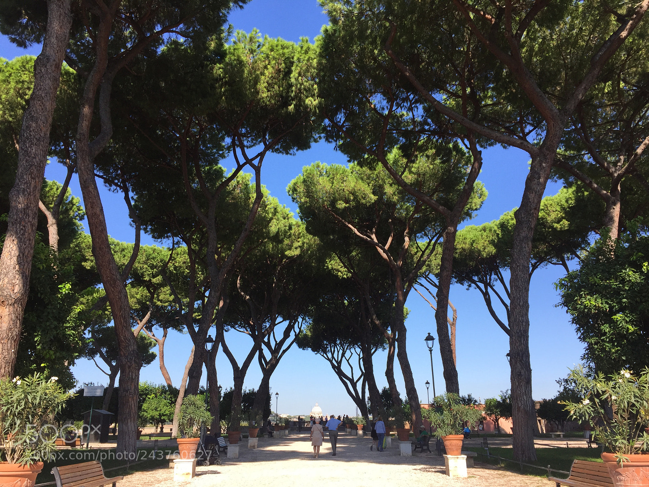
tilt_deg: +19.3
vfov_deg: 48.2
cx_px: 324
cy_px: 244
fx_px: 544
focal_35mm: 29
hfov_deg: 61.7
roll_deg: -0.7
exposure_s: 1/964
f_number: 2.2
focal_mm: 4.15
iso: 32
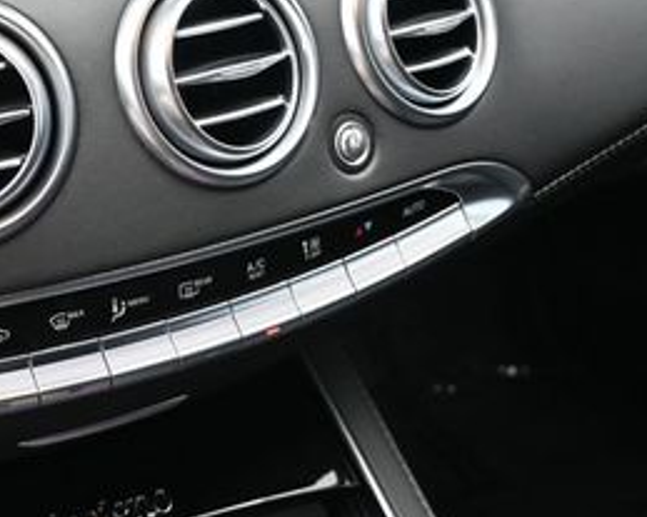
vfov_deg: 24.5
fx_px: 1132
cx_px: -42
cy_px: -2
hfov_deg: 29.2
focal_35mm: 59
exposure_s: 1/125
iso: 720
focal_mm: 17
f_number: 3.5
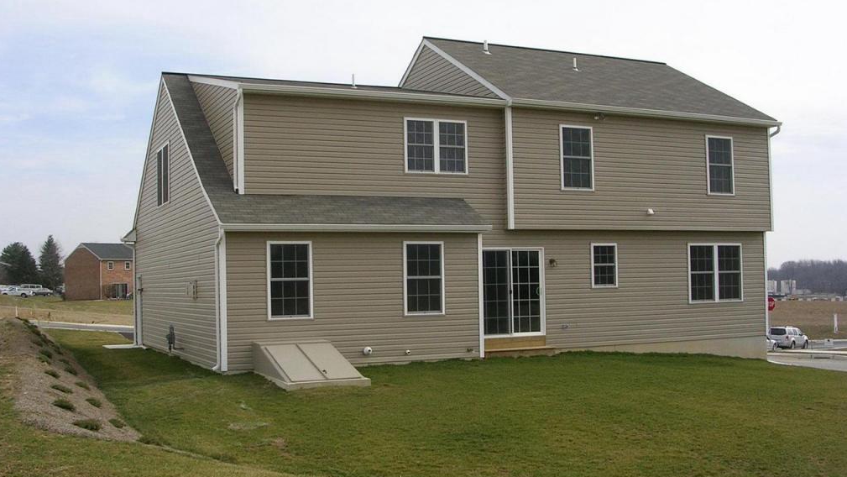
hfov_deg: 48.3
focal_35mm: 42
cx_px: 425
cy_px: 254
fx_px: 943
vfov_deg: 28.4
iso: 50
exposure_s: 1/247
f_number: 5.6
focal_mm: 5.8
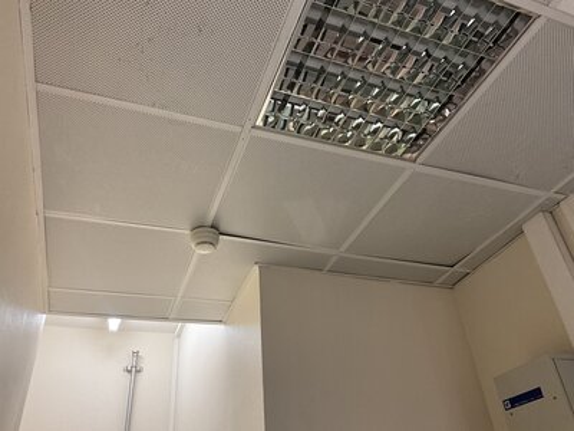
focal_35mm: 29
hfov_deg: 61.7
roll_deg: +3.6
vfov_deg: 48.2
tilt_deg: +33.7
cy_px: 216
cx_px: 287
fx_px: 481
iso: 200
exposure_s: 1/50
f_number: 1.8
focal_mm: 3
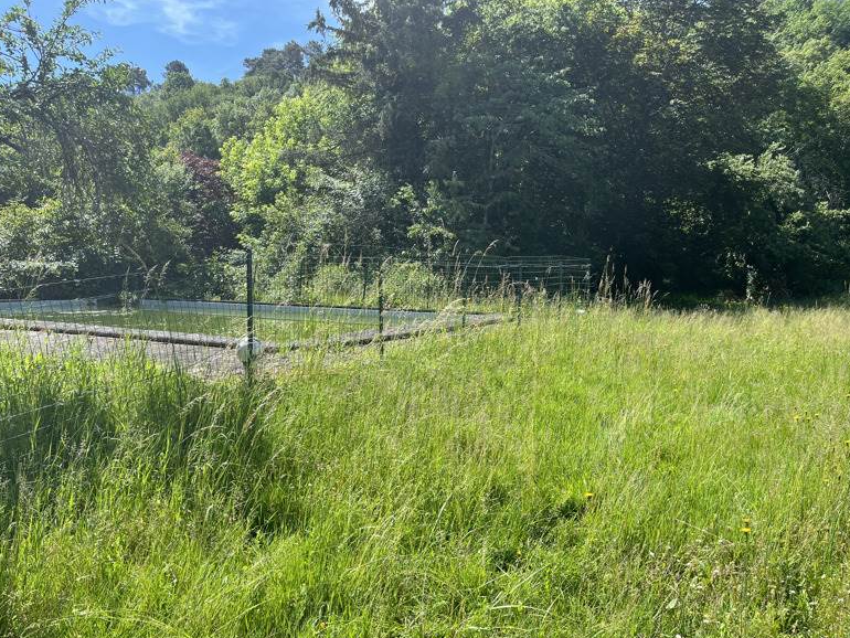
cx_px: 415
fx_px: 663
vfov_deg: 51.4
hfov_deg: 65.3
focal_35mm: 27
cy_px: 329
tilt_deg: -6.7
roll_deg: -0.7
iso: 50
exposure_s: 1/1458
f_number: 1.6
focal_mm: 5.1
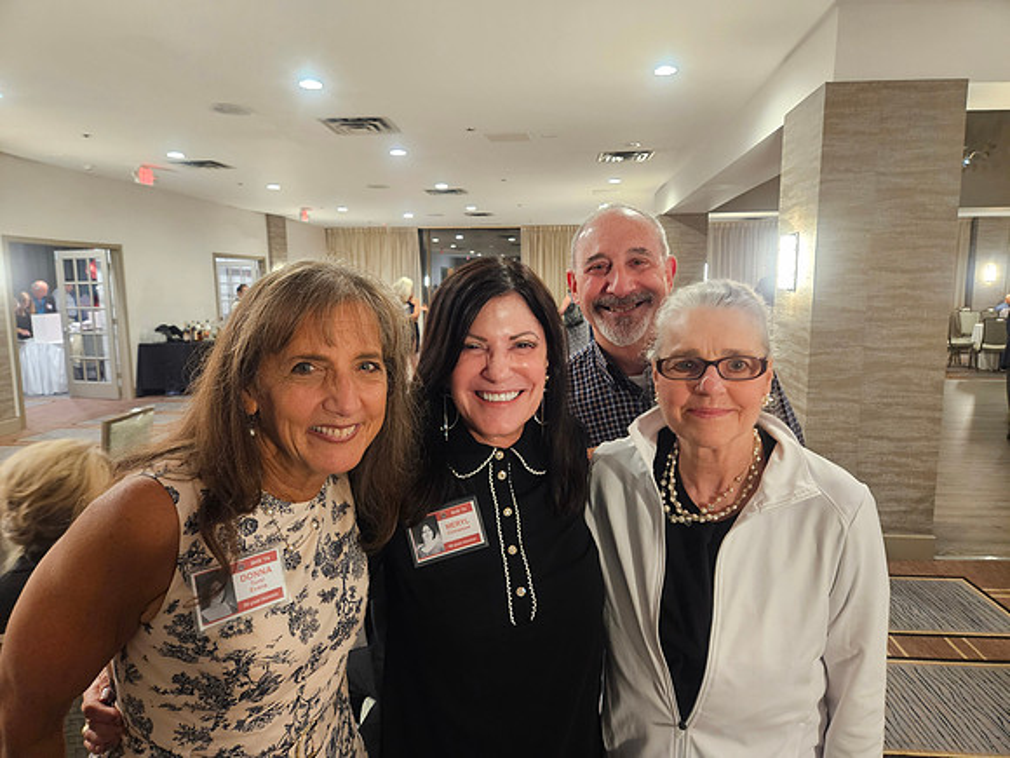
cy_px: 379
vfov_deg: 58.9
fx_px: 671
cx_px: 505
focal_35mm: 23
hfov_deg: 73.9
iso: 640
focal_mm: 5.4
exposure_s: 1/24
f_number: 1.8
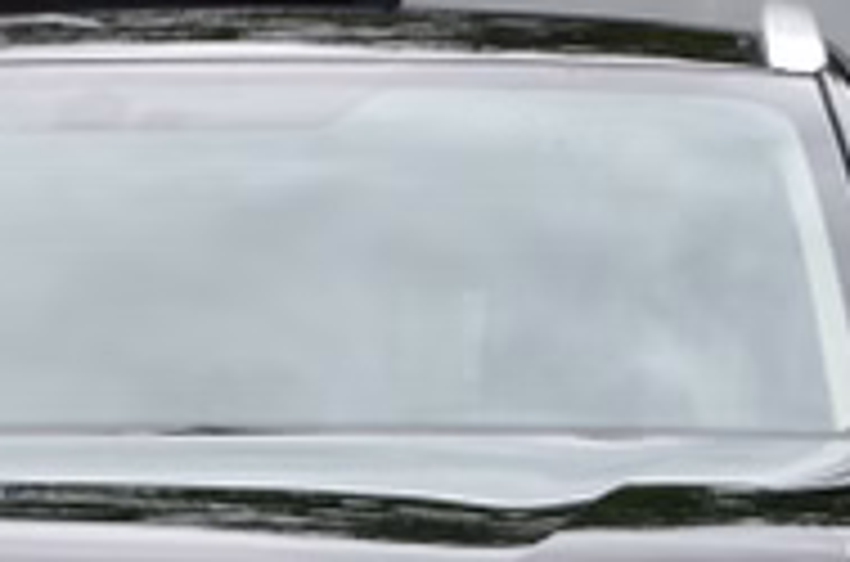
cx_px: 103
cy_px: 827
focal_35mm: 369
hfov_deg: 5.6
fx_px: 8691
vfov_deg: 3.7
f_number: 10
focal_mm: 58
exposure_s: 1/80
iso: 200
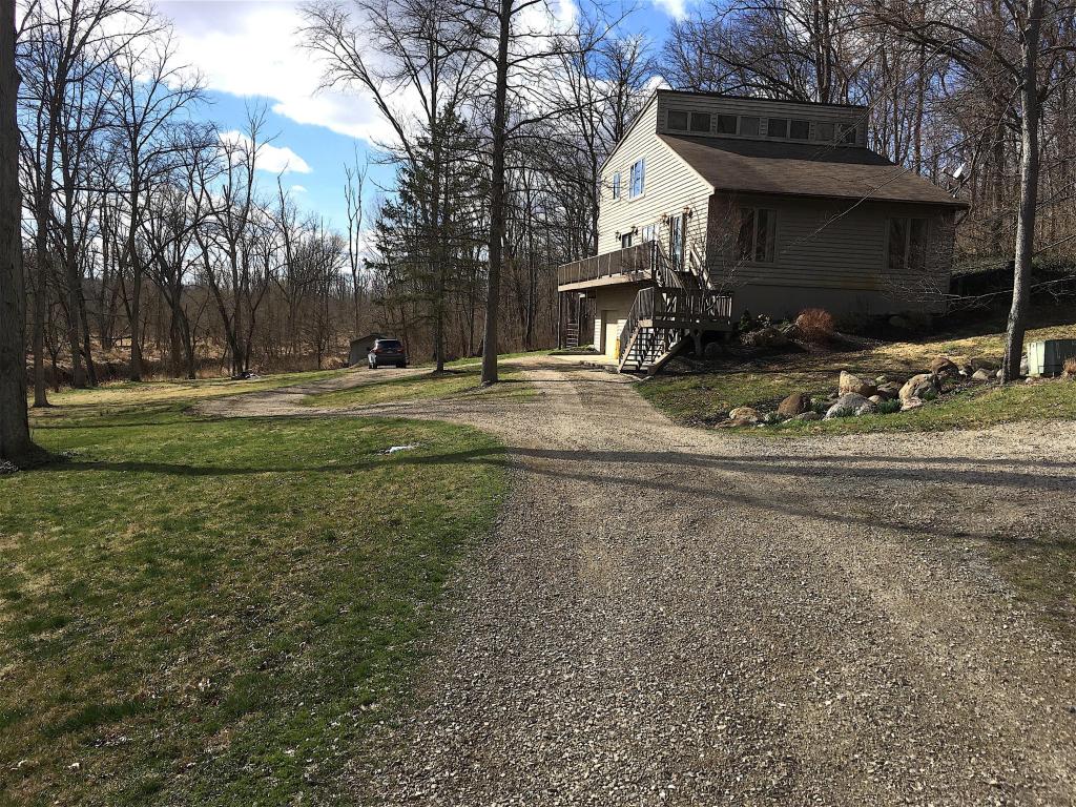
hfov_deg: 61.7
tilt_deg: -4.5
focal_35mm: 29
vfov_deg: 48.2
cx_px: 538
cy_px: 404
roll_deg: -3.1
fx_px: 901
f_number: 2.2
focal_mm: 4.15
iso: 25
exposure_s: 1/1637
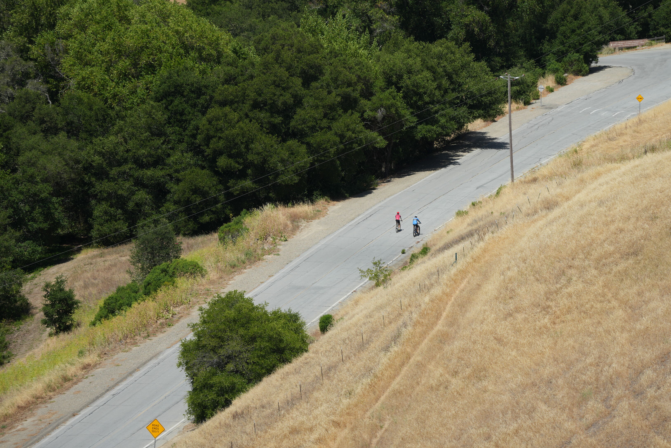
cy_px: 225
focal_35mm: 166
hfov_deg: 12.4
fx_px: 3094
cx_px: 409
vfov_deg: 8.3
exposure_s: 1/1000
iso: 200
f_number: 5.6
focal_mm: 125
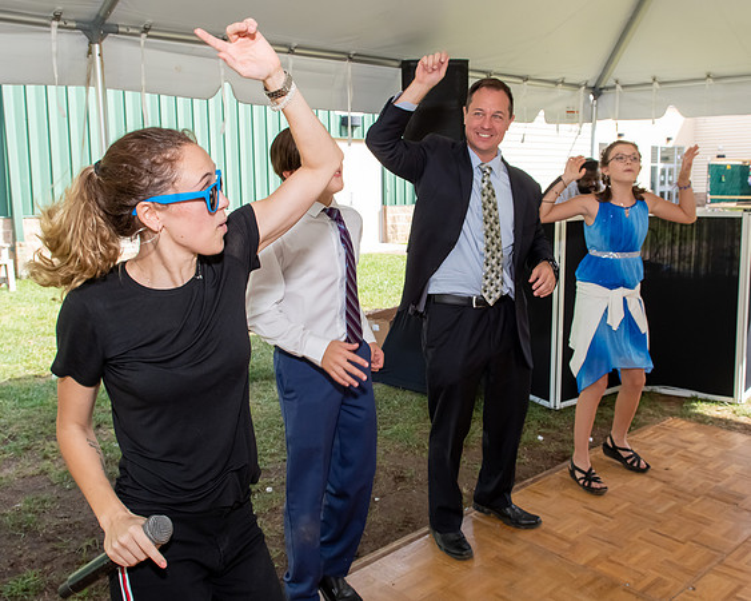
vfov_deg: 43.4
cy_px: 273
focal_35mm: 34
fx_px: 753
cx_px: 405
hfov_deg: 52.9
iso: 400
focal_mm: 17
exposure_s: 1/250
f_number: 6.3
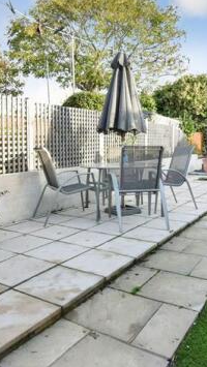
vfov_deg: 65.7
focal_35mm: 29
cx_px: 119
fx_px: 283
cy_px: 156
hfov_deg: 40.1
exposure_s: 1/400
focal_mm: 10
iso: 640
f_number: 9
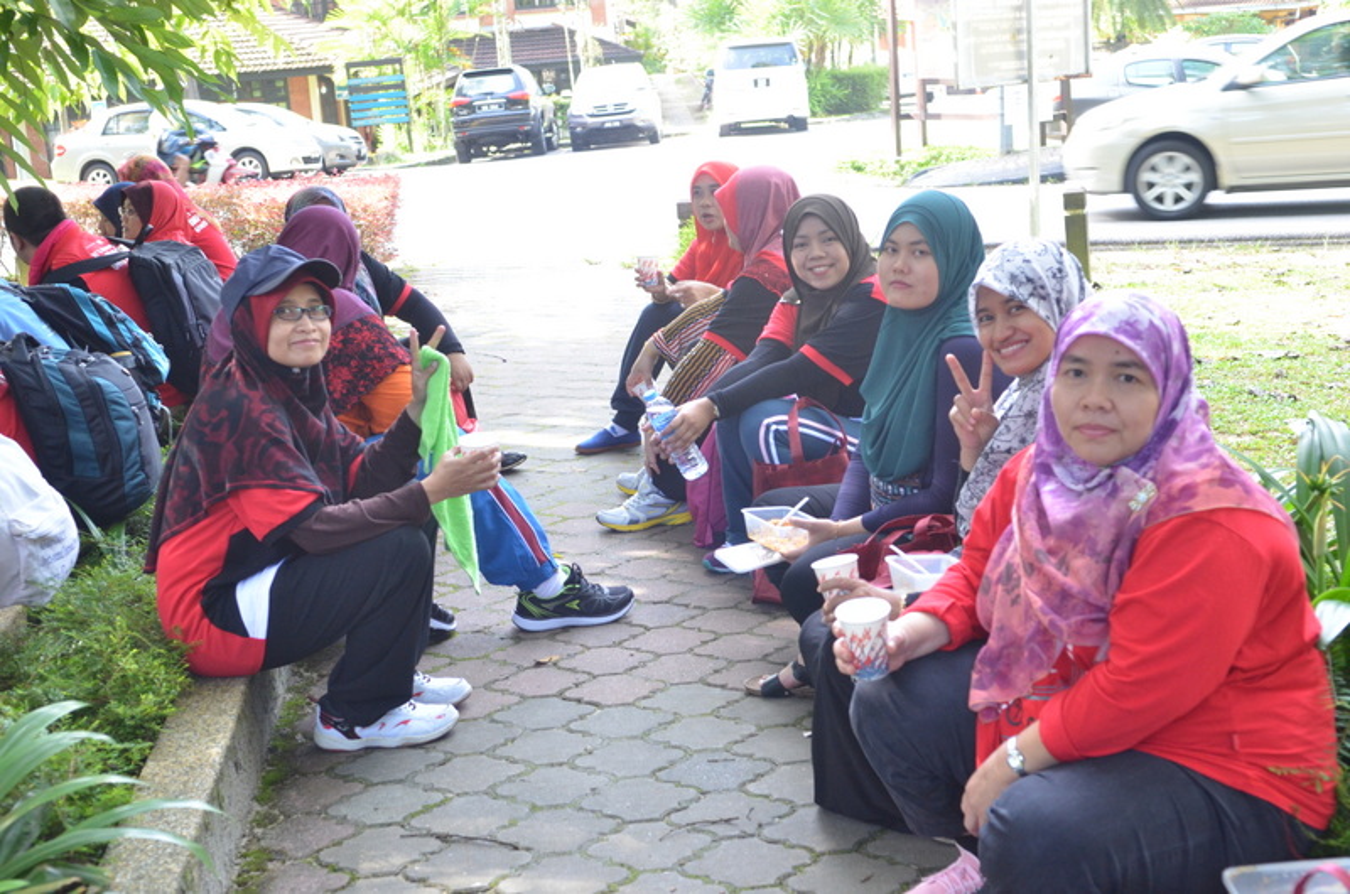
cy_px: 447
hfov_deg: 42.4
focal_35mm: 46
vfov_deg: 28.8
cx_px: 675
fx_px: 1740
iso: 1000
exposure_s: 1/125
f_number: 4.5
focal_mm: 31
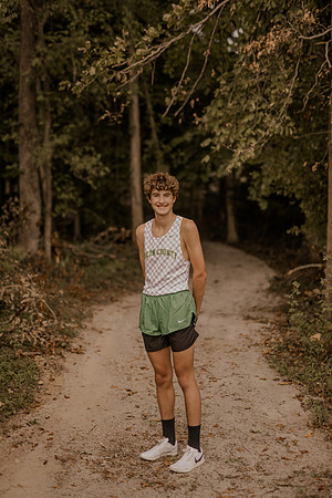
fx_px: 692
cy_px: 249
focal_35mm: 50
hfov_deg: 27.0
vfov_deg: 39.6
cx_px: 166
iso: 64
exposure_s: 1/1000
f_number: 1.4
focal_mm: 50
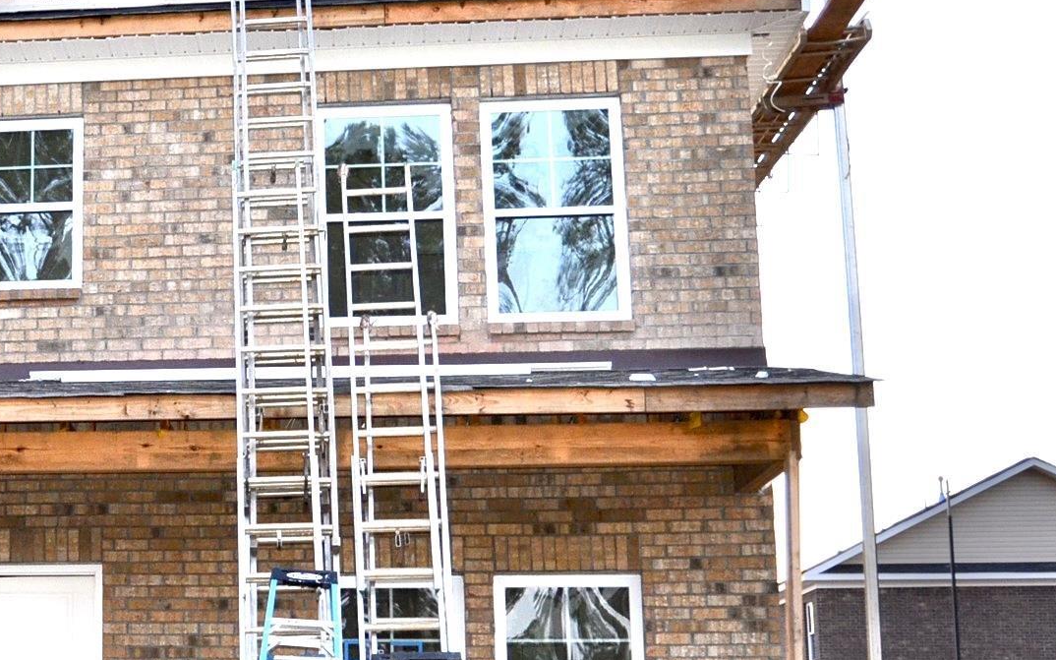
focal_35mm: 63
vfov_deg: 20.6
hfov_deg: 30.1
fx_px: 1813
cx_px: -15
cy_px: 381
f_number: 3.5
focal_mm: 18
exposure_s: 1/60
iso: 500
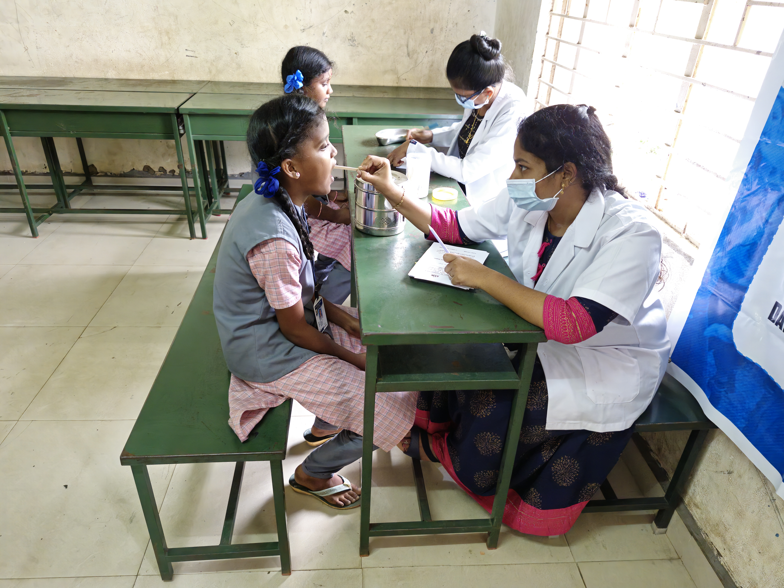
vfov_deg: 58.9
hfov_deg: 73.9
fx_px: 521
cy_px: 294
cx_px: 392
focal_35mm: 23
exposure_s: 1/50
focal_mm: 5.54
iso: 400
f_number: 1.8
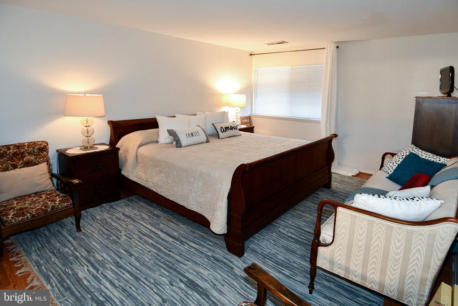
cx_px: 229
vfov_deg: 67.4
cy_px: 153
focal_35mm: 18
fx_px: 229
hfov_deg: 90.0
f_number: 4
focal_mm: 12
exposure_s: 1/60
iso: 800
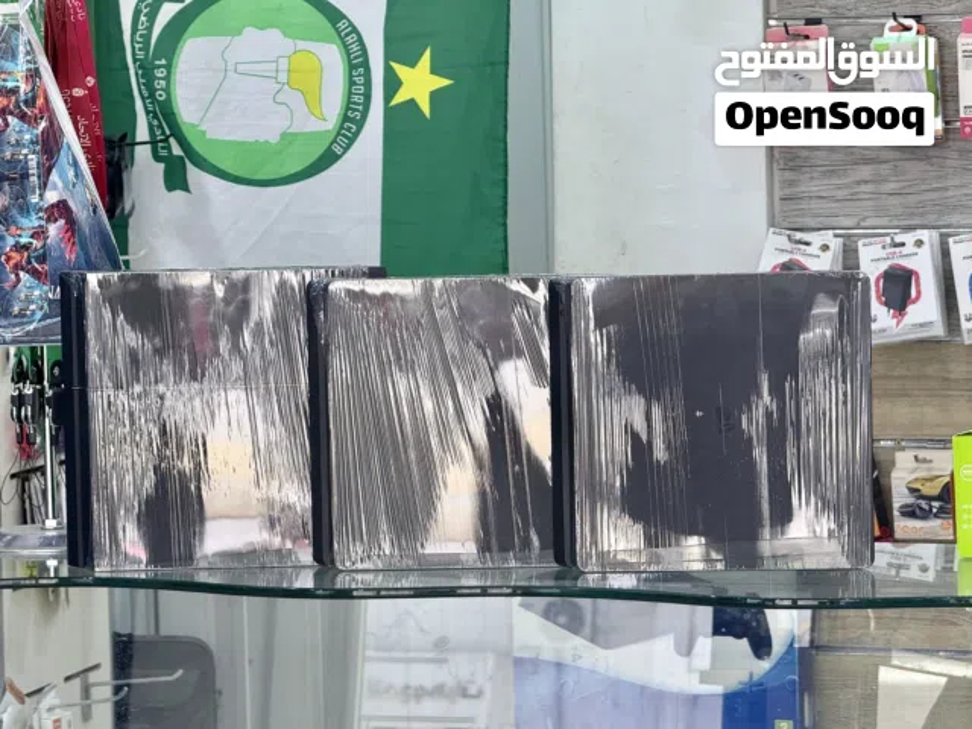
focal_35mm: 120
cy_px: 364
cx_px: 486
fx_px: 3370
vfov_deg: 12.3
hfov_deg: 16.4
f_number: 2.8
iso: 125
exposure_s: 1/100
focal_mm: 15.66
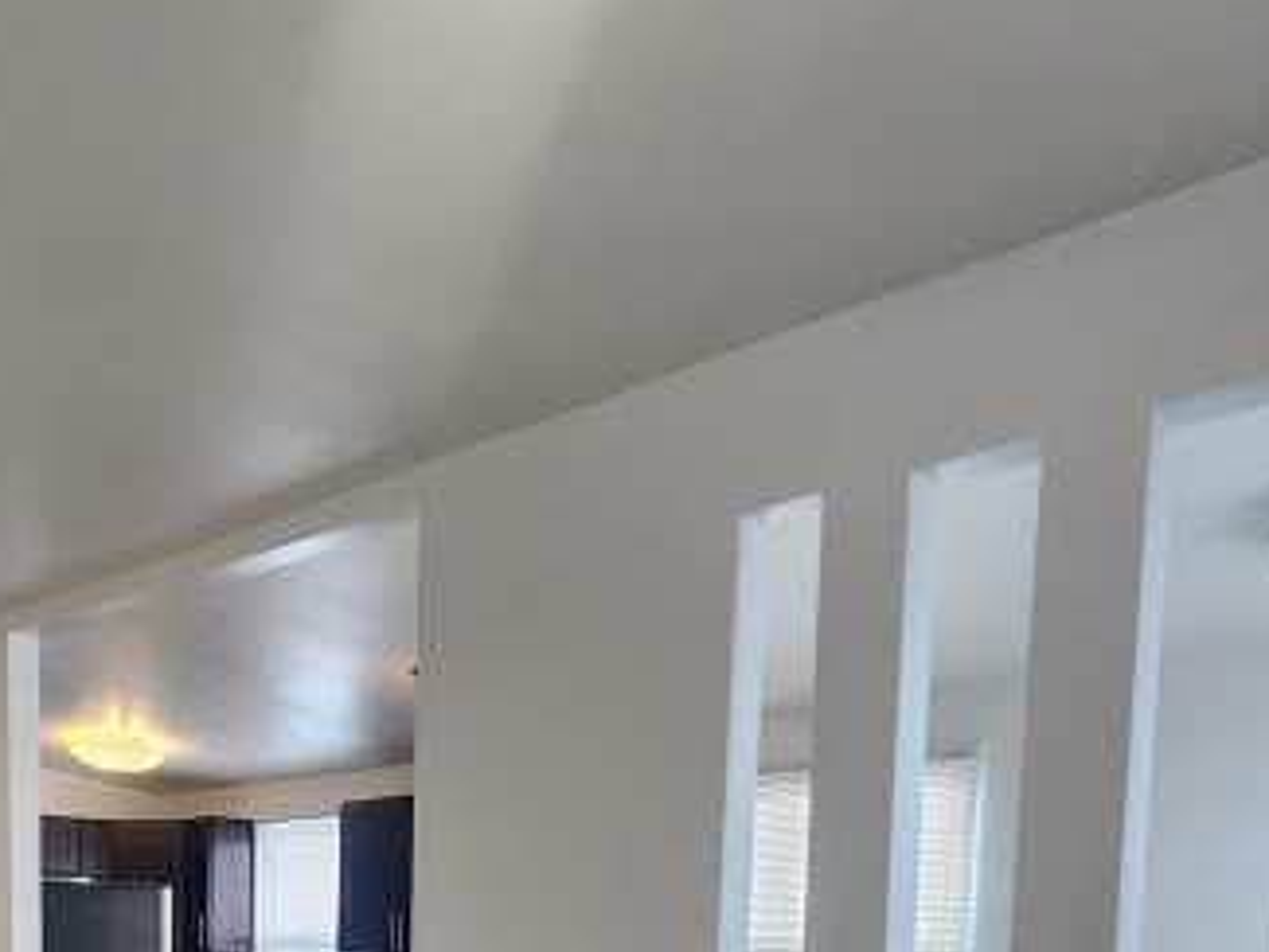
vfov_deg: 36.7
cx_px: 226
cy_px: 1065
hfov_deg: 52.5
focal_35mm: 32
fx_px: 1174
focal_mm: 2.2
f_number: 2.2
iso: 80
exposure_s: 1/60
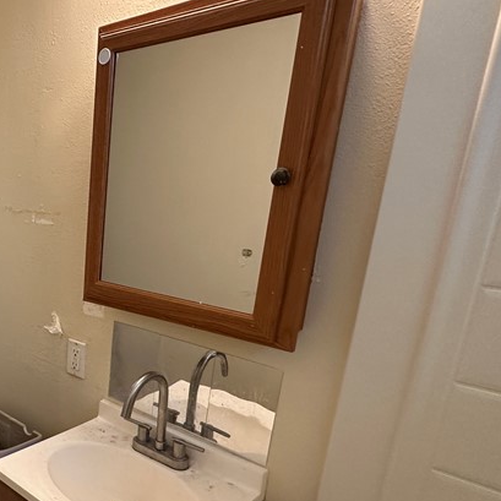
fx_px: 508
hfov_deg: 44.2
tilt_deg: -15.2
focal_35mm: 31
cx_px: -7
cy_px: 323
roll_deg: +0.4
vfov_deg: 51.8
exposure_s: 1/60
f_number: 2.2
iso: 200
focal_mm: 2.22
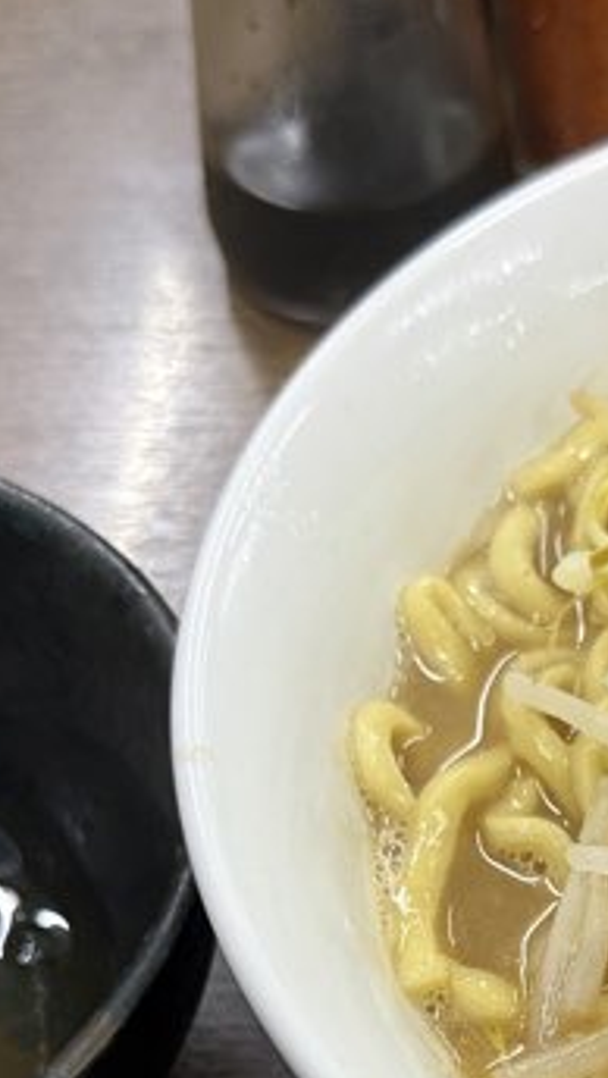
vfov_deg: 26.7
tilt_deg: -55.0
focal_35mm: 76
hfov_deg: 15.6
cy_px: 1009
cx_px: 633
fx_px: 2174
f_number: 1.78
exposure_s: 1/60
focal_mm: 6.76
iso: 400
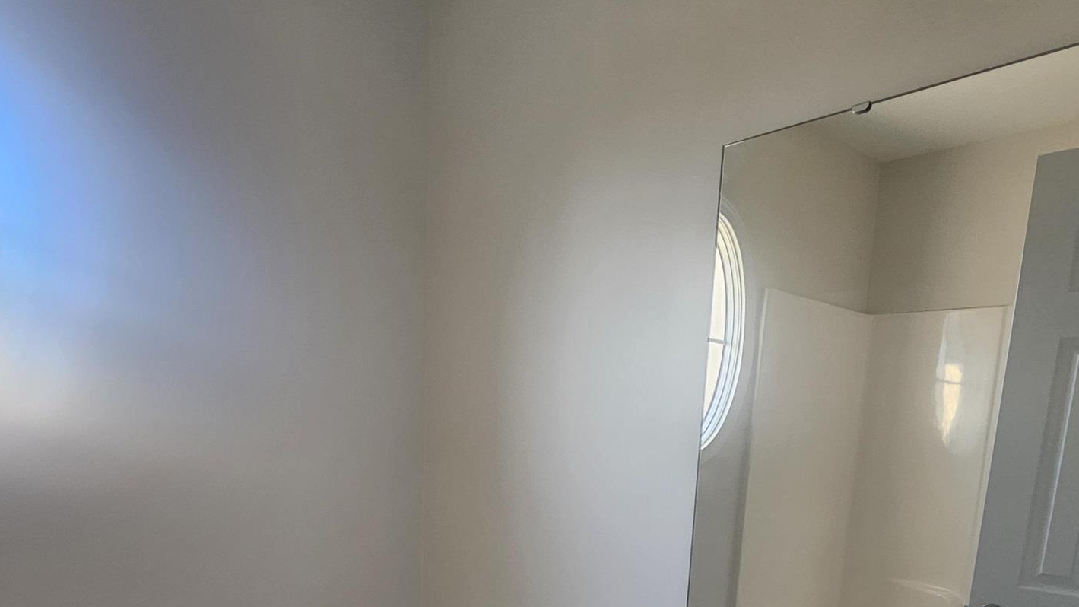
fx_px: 658
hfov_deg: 78.7
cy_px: 555
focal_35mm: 23
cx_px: 551
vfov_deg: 44.7
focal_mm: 2.2
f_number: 2.2
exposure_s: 1/60
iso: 125
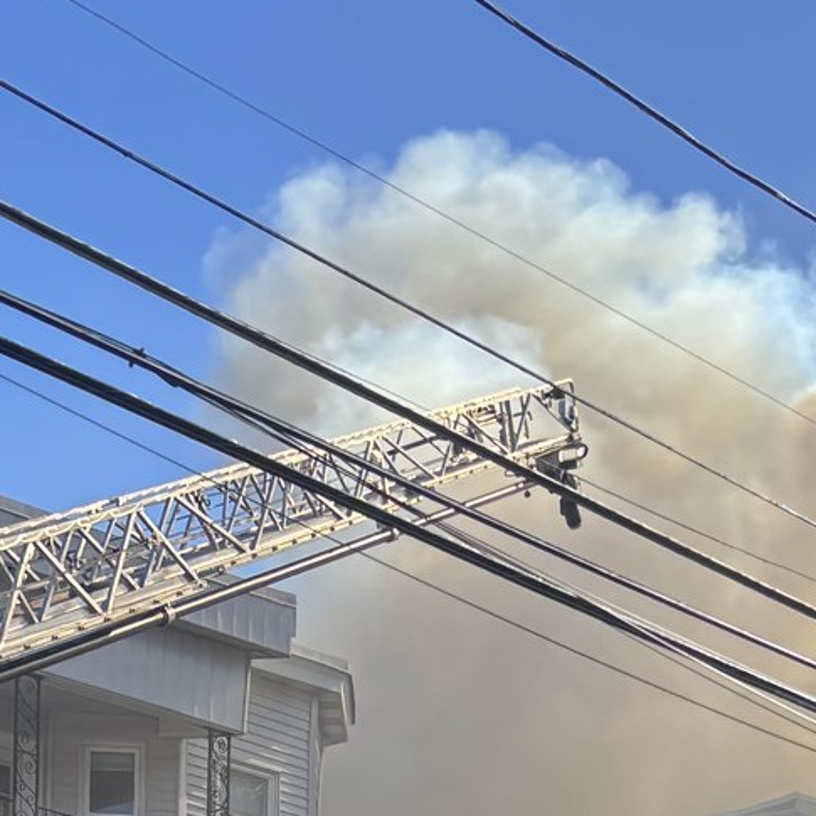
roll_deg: -1.9
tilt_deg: +2.8
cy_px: 1325
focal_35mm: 101
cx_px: 404
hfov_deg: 17.2
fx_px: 2694
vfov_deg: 15.5
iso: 50
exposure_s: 1/1876
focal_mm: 5.96
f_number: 1.6
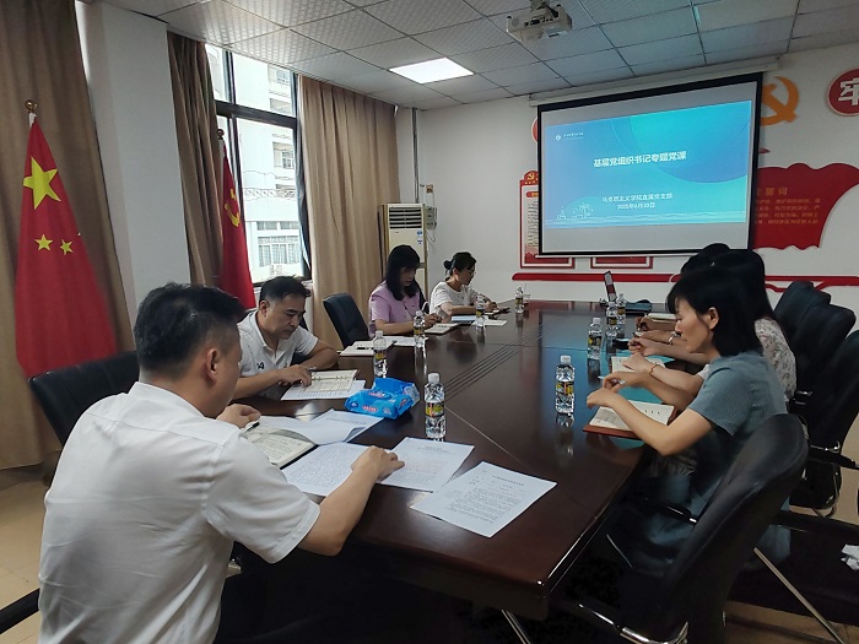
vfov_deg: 58.9
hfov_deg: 73.9
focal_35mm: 23
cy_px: 322
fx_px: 571
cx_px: 430
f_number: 2.2
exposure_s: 1/100
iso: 64
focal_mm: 1.96
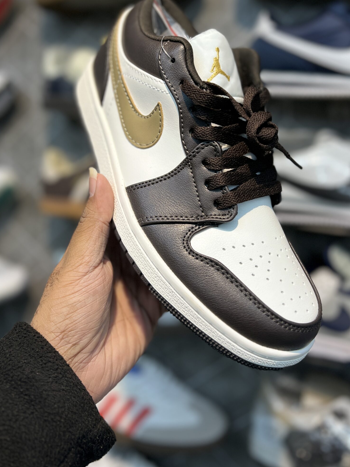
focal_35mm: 34
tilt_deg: -1.8
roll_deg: +0.9
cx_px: 190
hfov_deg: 41.8
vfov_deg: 53.3
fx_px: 458
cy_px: 172
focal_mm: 5.7
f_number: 1.5
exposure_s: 1/100
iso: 32
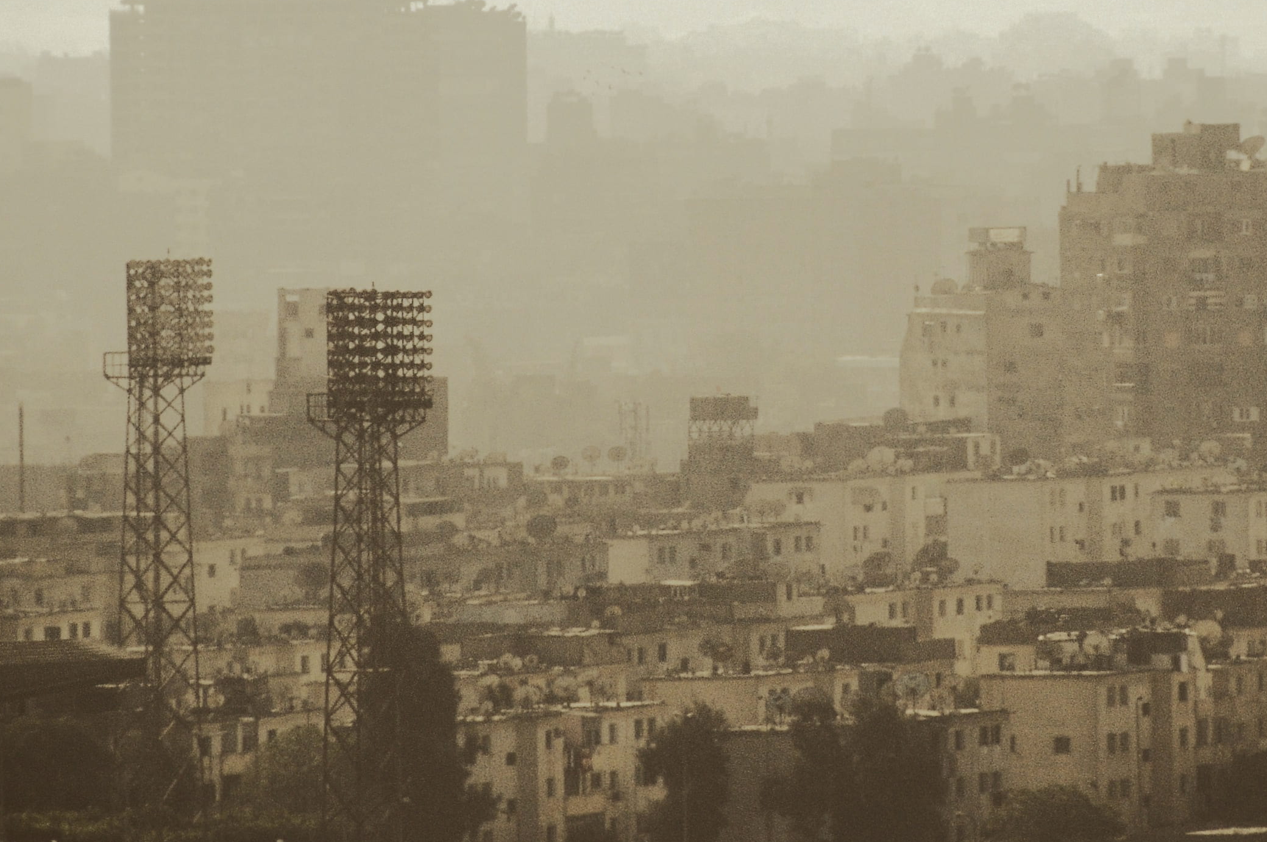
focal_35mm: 617
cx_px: 898
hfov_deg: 3.3
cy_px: 145
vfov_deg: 2.2
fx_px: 21689
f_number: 5.6
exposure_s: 1/8000
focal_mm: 200
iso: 640
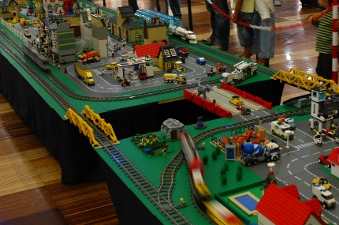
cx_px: 223
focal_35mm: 67
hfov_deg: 29.9
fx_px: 630
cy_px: 78
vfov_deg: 20.2
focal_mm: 24
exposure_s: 1/4
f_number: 3.8
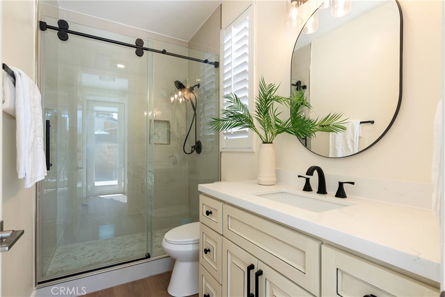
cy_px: 148
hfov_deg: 93.3
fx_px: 210
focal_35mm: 17
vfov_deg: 70.5
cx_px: 222
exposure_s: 1/10
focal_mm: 17
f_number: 9
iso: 320
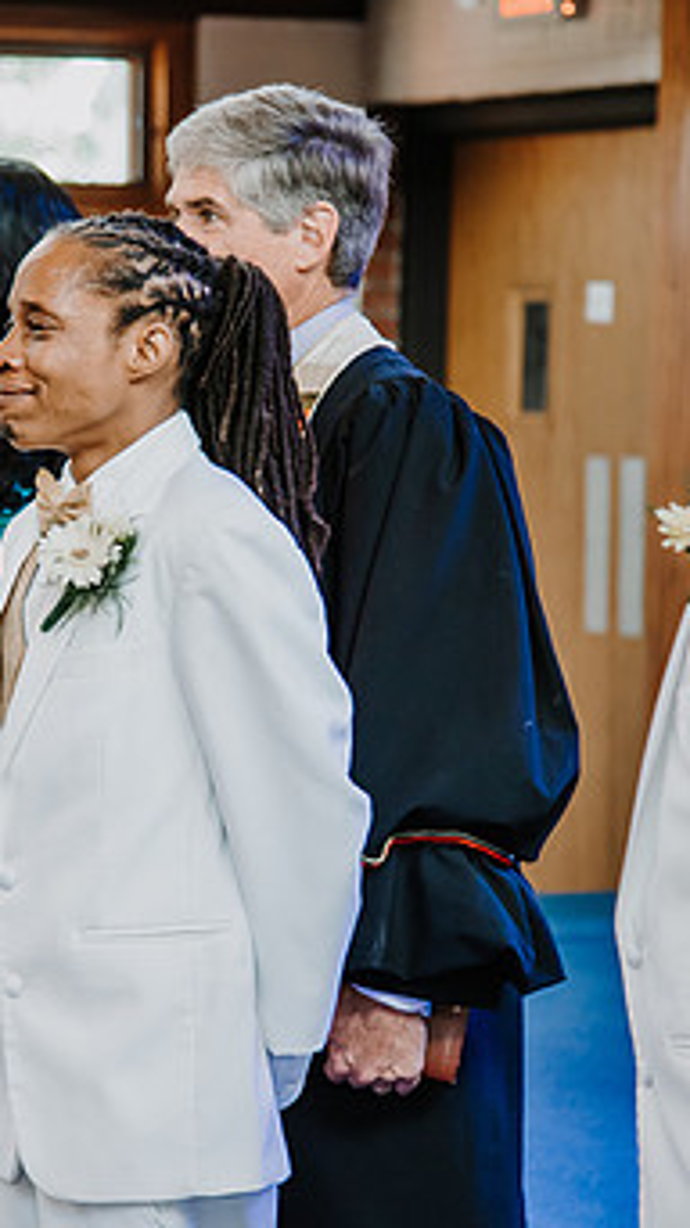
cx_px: 93
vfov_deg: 12.7
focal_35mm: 169
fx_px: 5505
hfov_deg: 7.2
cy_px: 630
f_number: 4
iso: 1000
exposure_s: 1/125
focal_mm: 95
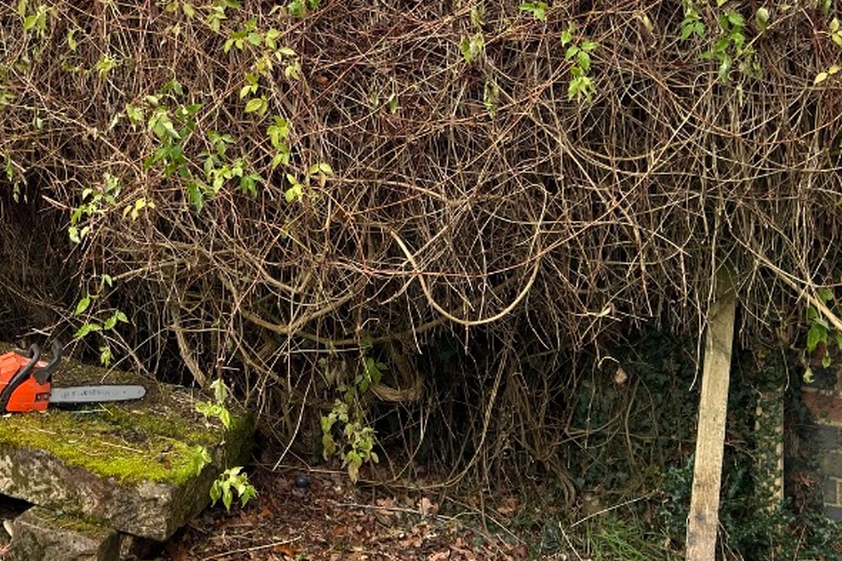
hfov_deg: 35.3
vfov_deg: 24.3
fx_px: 1286
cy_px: 128
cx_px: 187
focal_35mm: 55
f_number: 1.5
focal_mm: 5.7
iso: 40
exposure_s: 1/121
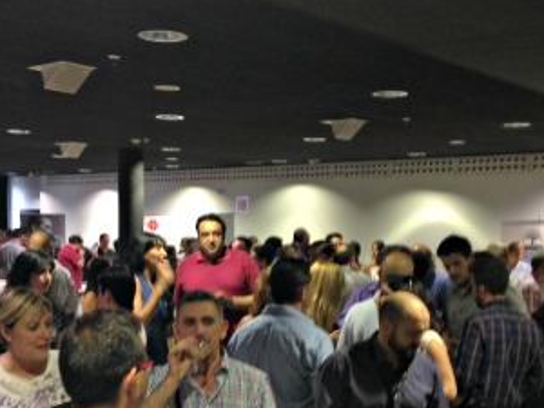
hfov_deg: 34.9
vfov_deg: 26.3
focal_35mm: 55
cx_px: 247
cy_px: 302
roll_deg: -0.8
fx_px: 864
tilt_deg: -5.4
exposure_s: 1/20
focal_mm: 4.12
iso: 160
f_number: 2.4
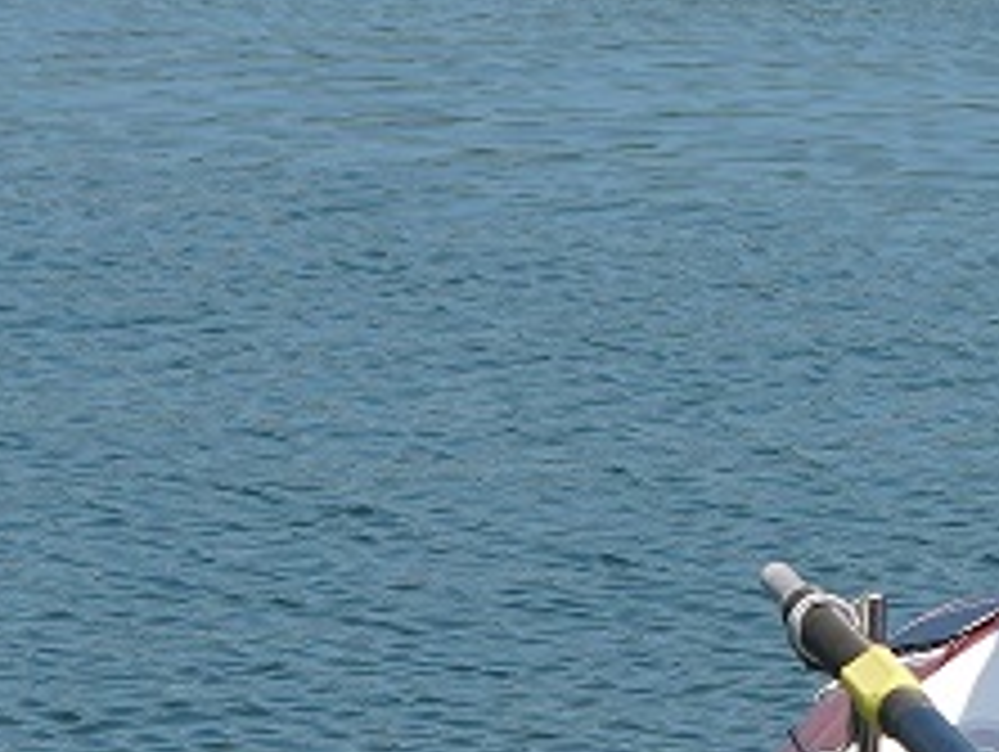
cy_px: 820
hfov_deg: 2.3
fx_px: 25308
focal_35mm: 876
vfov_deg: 1.7
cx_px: 2169
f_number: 5.6
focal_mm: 135
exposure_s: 1/640
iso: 100
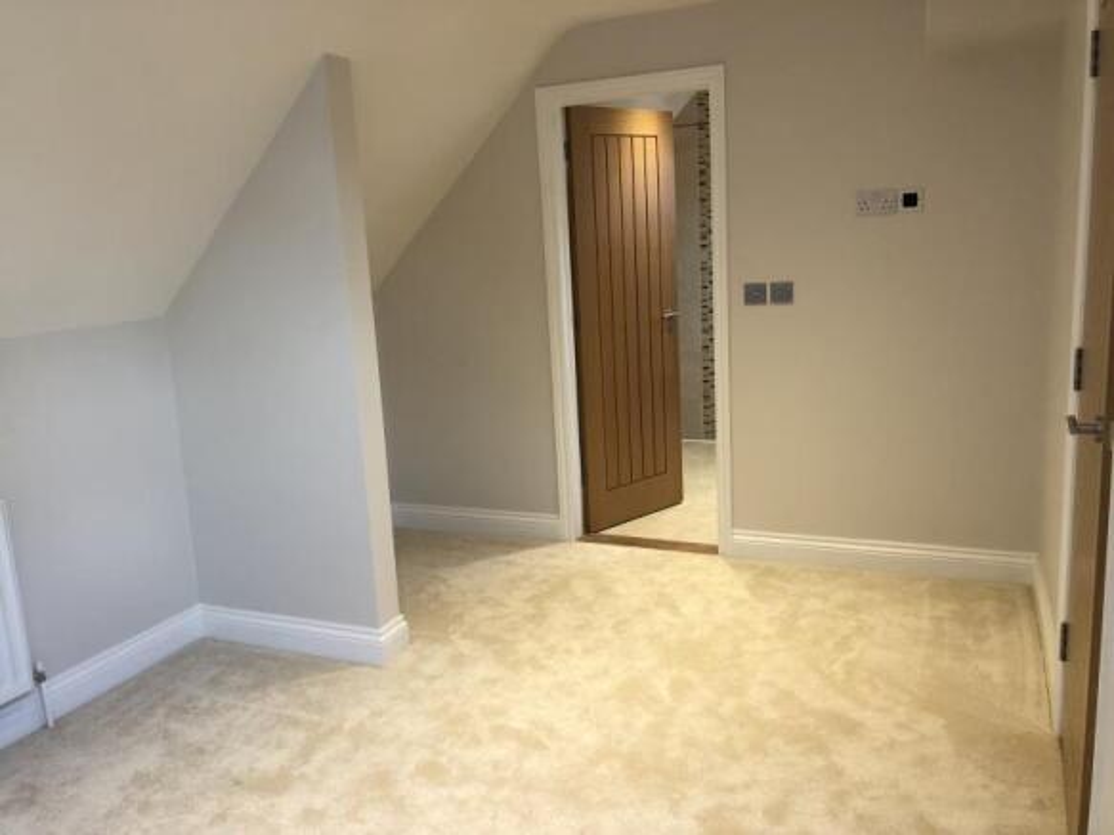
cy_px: 418
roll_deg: +2.9
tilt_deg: -11.7
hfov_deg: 61.7
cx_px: 557
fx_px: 933
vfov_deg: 48.2
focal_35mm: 29
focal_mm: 3.99
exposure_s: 1/33
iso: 32
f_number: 1.8
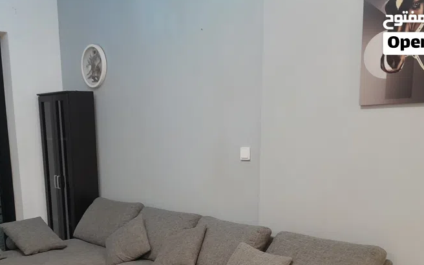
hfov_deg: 45.9
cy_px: 241
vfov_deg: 28.6
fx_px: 497
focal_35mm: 43
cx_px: 162
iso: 320
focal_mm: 3.98
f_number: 1.8
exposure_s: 1/33
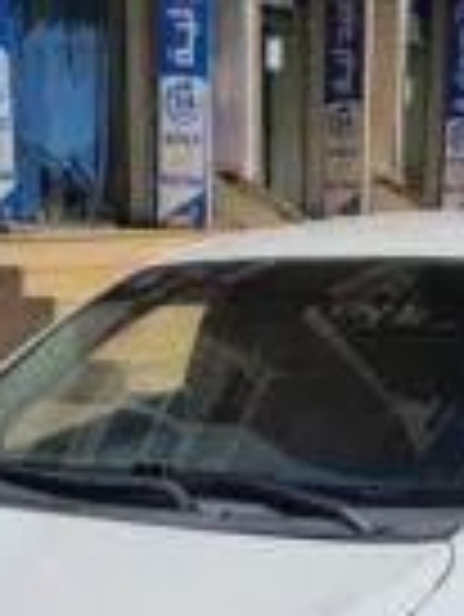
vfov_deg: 24.4
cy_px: 629
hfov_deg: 19.4
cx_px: 230
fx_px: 1356
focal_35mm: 76
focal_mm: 5.4
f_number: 1.8
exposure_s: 1/7454
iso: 40
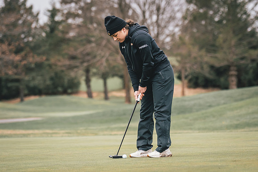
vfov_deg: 7.0
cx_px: 146
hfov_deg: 10.4
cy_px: 76
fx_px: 1415
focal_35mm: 197
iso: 800
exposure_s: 1/2500
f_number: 2.8
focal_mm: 113
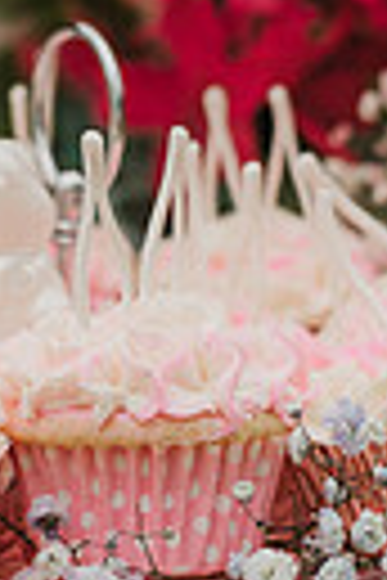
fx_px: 2822
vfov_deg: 11.7
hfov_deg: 7.8
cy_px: 382
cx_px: 18
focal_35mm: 175
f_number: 2.8
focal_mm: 50
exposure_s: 1/640
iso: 100
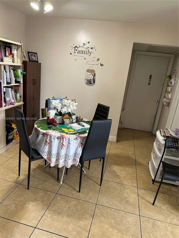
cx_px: 90
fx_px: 165
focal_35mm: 24
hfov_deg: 56.8
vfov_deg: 71.6
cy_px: 119
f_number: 1.78
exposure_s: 1/121
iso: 160
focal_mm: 6.86
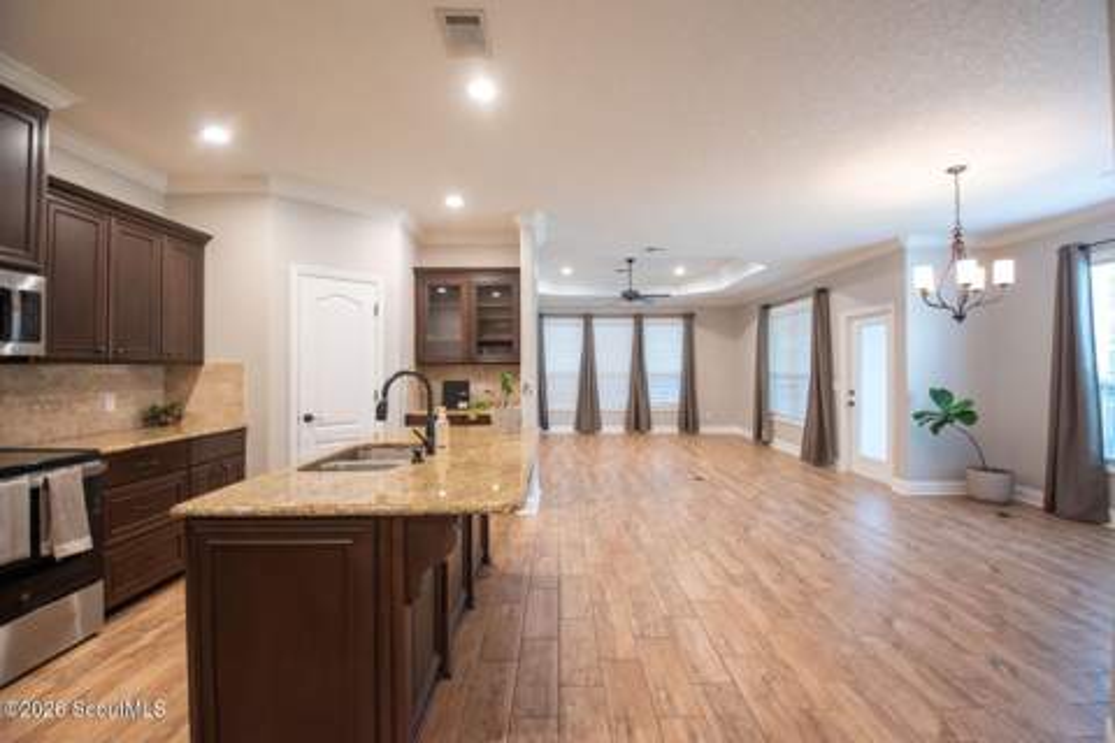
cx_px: 558
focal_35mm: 15
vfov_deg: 76.8
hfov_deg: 99.9
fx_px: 469
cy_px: 372
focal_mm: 10
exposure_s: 1/30
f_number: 4.5
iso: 1250
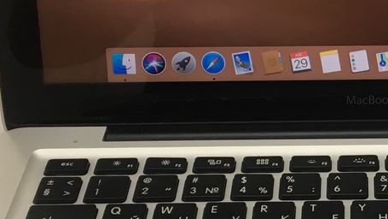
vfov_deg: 10.9
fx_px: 1142
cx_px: 410
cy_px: 95
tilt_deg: -31.8
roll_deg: -2.0
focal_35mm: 111
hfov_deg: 18.6
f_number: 2.2
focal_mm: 4.15
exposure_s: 1/33
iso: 25
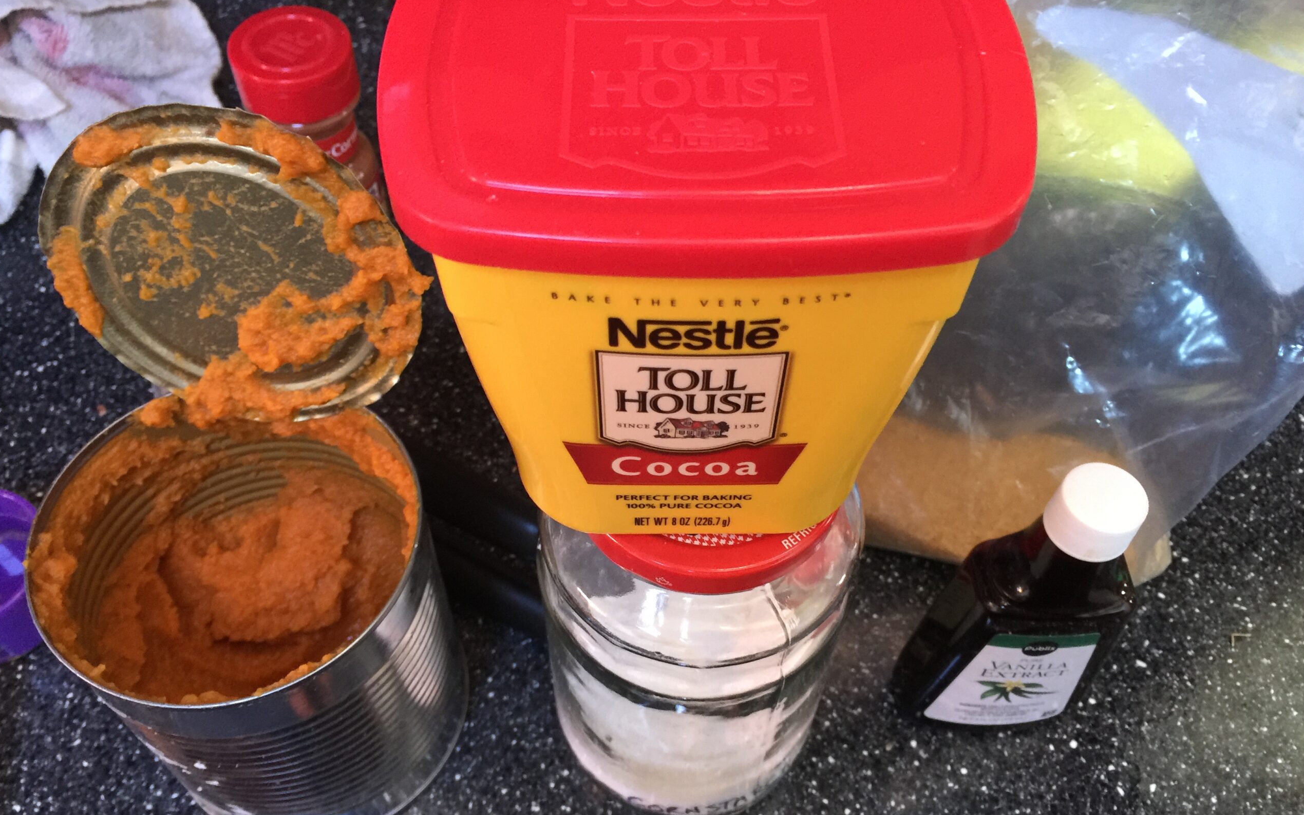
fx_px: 1102
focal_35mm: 31
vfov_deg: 40.4
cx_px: 653
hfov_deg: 61.2
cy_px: 488
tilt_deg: -58.1
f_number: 2.2
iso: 125
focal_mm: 4.15
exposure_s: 1/8
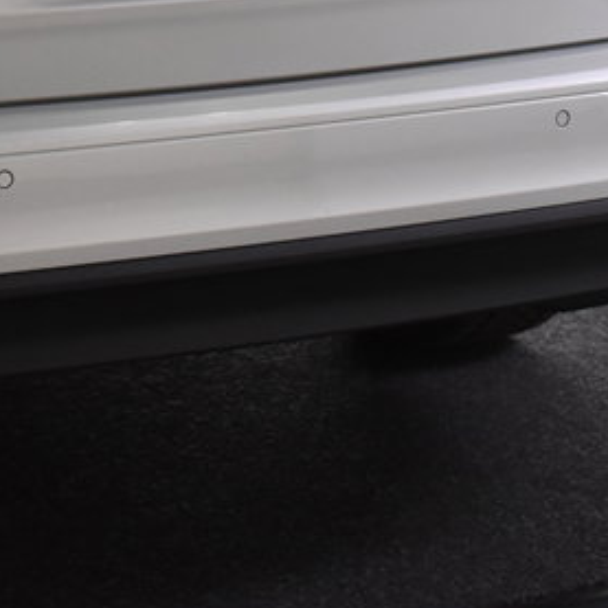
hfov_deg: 13.0
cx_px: -72
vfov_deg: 13.0
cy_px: -49
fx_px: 2623
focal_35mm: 132
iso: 1600
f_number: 5
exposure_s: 1/100
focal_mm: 28
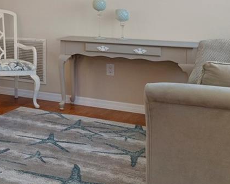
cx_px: -112
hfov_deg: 23.7
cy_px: -7
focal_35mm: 64
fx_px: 436
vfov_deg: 22.8
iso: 320
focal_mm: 12
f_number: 8
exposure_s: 1
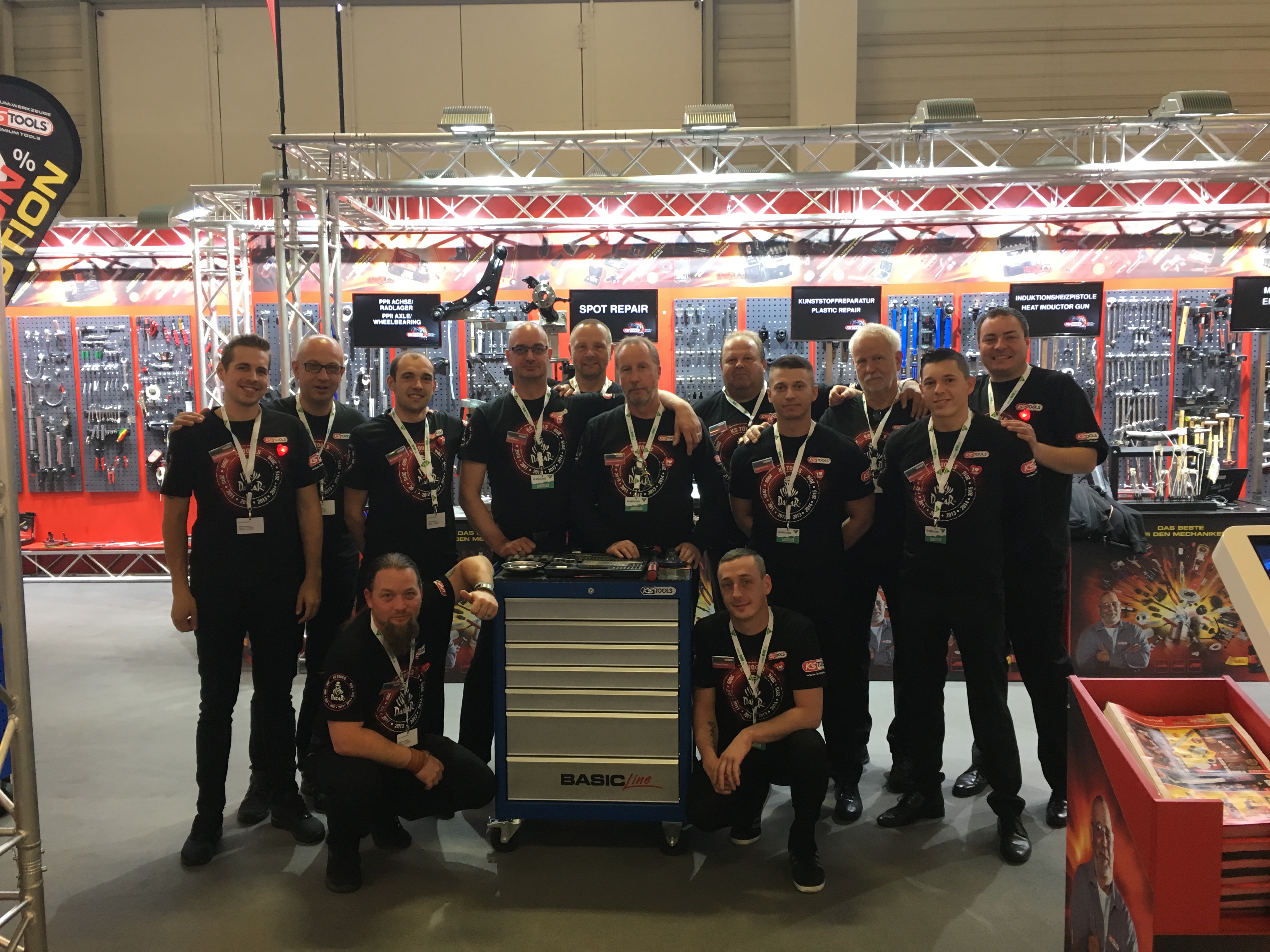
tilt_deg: -4.7
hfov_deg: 61.7
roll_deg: +0.3
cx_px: 635
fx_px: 1064
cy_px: 476
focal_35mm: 29
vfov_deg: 48.2
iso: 125
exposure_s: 1/33
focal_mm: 4.15
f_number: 2.2
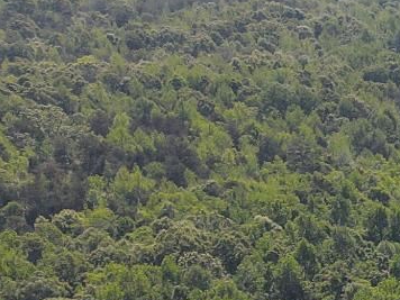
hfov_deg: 11.5
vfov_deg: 10.5
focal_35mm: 138
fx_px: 1595
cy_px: 389
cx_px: 988
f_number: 2.8
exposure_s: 1/50
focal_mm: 4.5
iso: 100
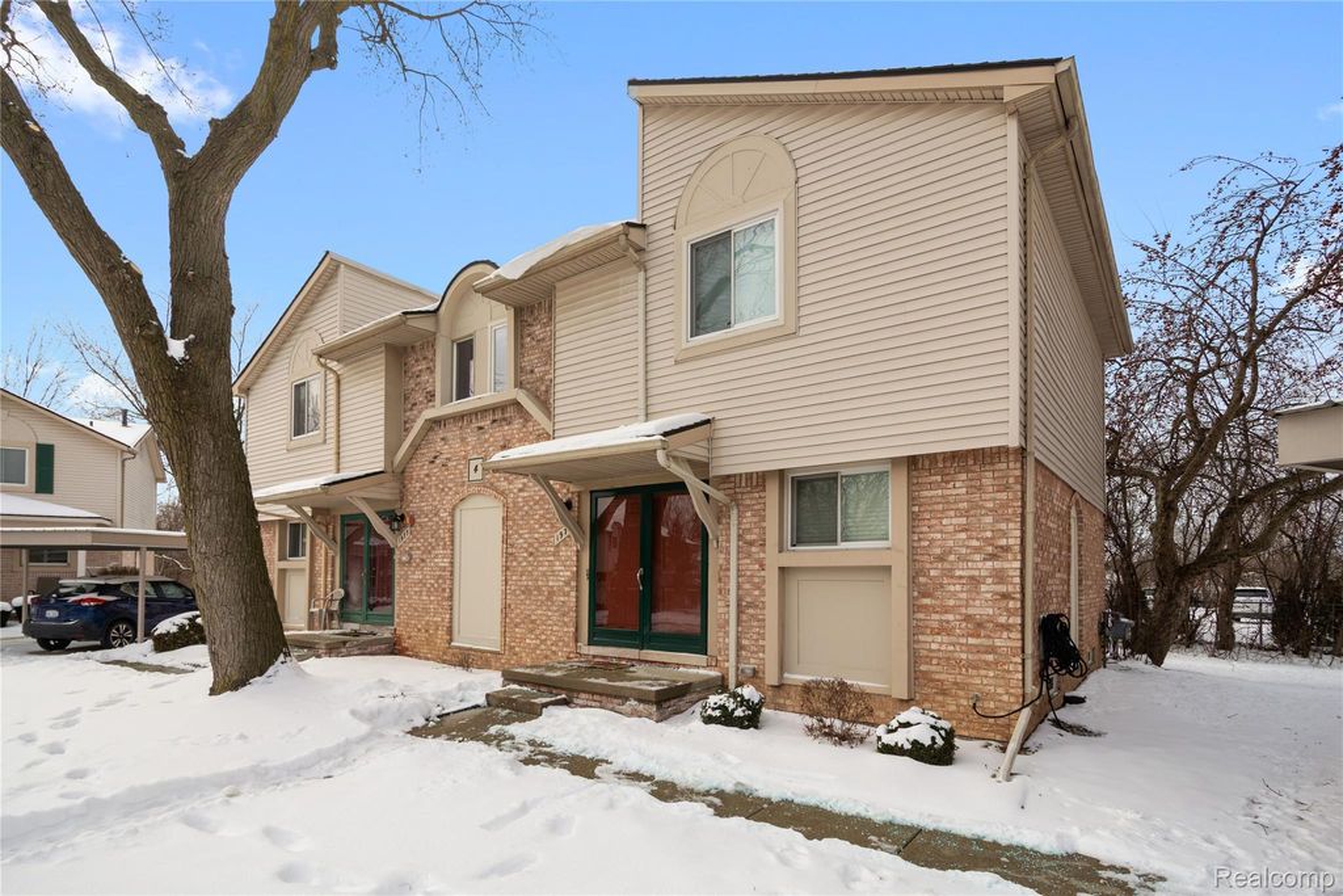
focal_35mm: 30
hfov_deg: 61.9
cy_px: 448
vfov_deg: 43.6
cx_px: 672
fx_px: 1119
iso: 400
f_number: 8
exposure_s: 1/800
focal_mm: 30
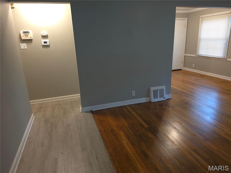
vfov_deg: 58.9
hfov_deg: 73.9
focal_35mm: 23
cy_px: 86
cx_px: 116
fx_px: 153
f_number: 1.4
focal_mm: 6.5
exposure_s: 1/60
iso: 200
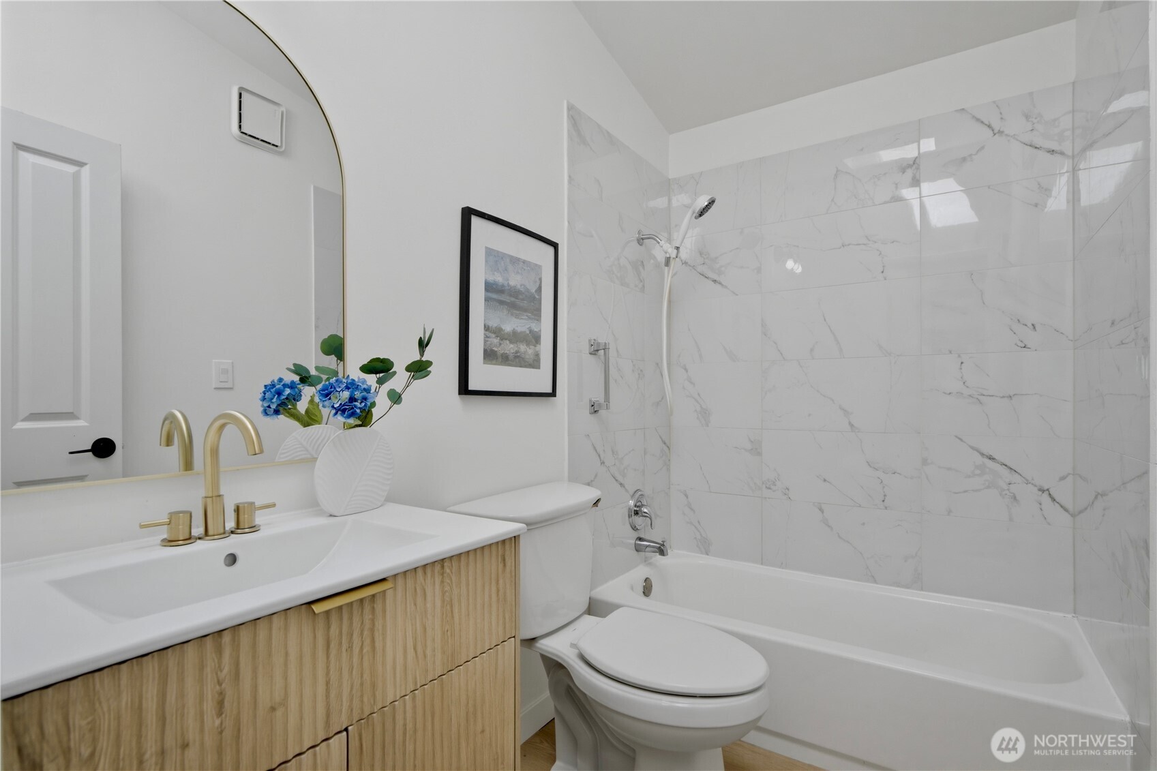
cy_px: 386
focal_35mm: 17
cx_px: 578
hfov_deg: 93.3
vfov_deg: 70.4
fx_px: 546
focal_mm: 17
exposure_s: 1/30
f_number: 9
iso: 400
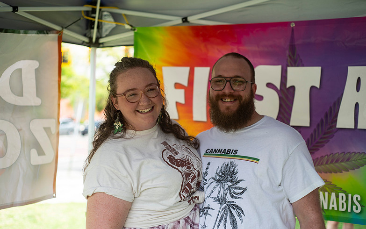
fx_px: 519
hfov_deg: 38.9
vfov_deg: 24.9
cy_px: 119
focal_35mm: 52
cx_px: 179
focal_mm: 50
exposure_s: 1/1600
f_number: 2.8
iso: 200
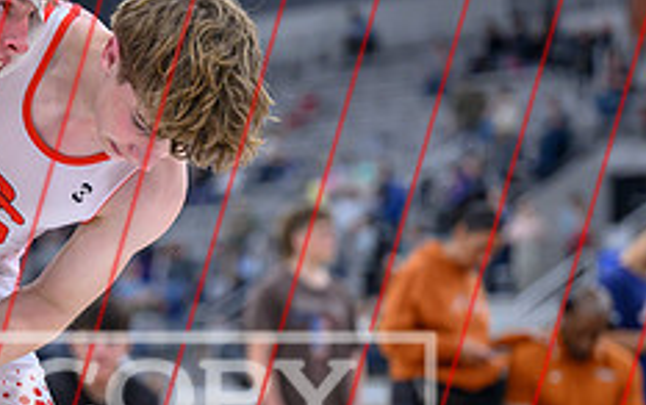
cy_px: 392
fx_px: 4299
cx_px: 31
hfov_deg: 8.6
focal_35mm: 244
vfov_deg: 5.4
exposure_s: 1/640
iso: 1600
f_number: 2.8
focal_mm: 84
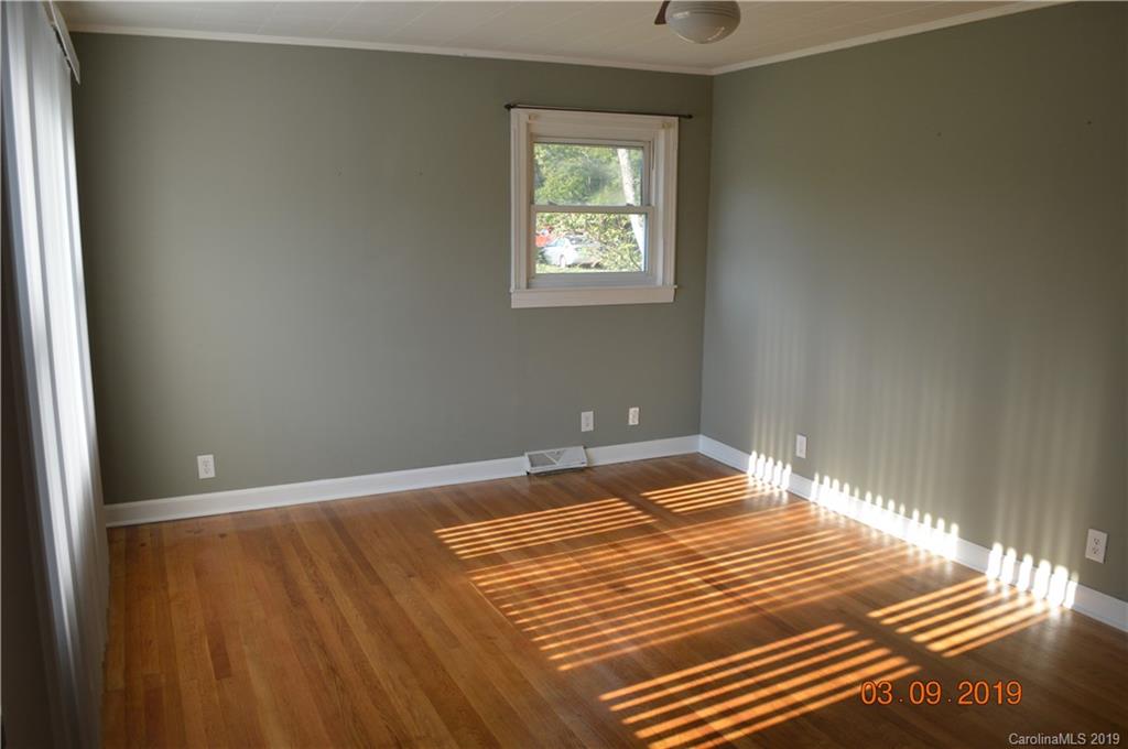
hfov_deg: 67.4
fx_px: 845
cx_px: 564
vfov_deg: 47.8
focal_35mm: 27
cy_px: 374
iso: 360
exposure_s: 1/125
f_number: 5.6
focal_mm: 18
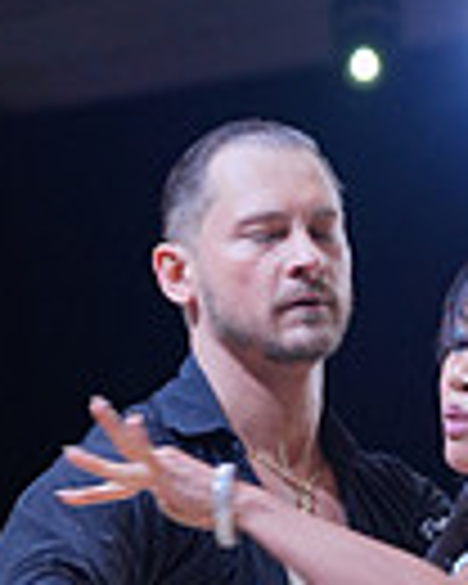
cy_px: 1026
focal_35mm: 351
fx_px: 6077
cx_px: 695
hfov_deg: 4.4
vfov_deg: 5.4
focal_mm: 84
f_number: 4.5
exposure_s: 1/400
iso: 800
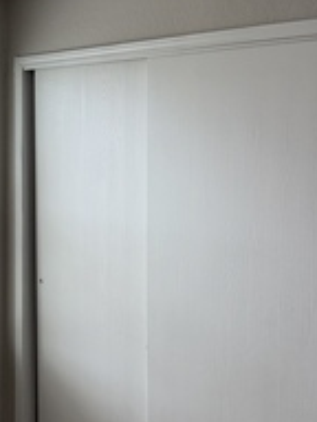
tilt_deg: -3.0
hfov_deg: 23.7
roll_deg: -0.5
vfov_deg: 32.2
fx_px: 733
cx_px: 22
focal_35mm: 60
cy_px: 187
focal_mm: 6.76
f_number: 1.78
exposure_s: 1/223
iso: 80
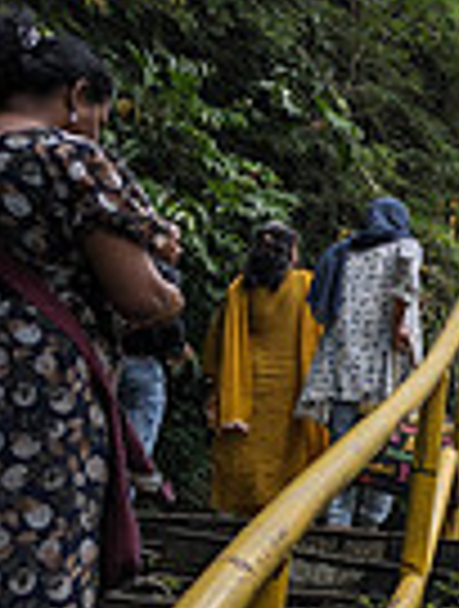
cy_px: 457
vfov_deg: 18.9
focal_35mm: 103
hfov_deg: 12.7
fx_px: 1812
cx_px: 900
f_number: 1.68
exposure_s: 1/466
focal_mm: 6.9
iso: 22
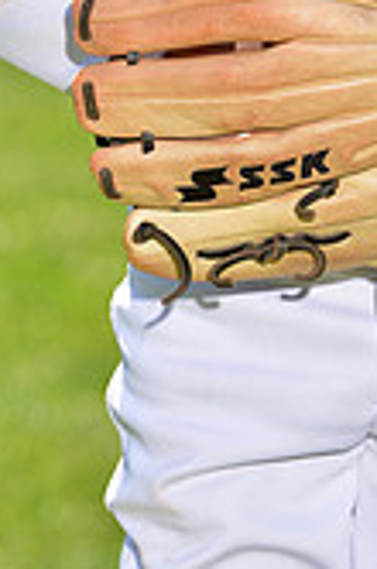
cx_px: 396
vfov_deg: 3.6
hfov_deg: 2.4
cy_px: -281
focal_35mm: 578
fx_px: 9117
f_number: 5.6
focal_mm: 165
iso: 100
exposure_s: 1/250
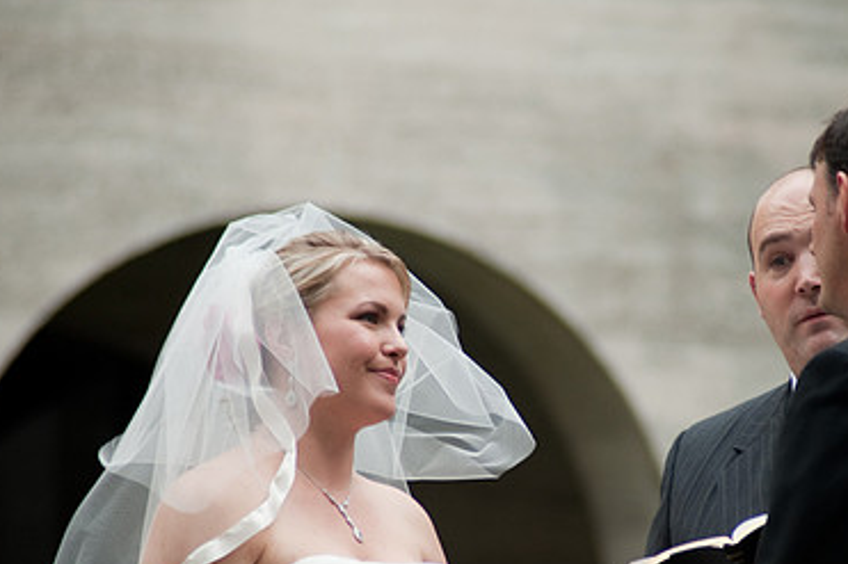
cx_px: 537
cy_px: 418
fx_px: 9559
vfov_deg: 3.4
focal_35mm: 406
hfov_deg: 5.1
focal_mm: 260
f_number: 5.3
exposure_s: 1/100
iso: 500
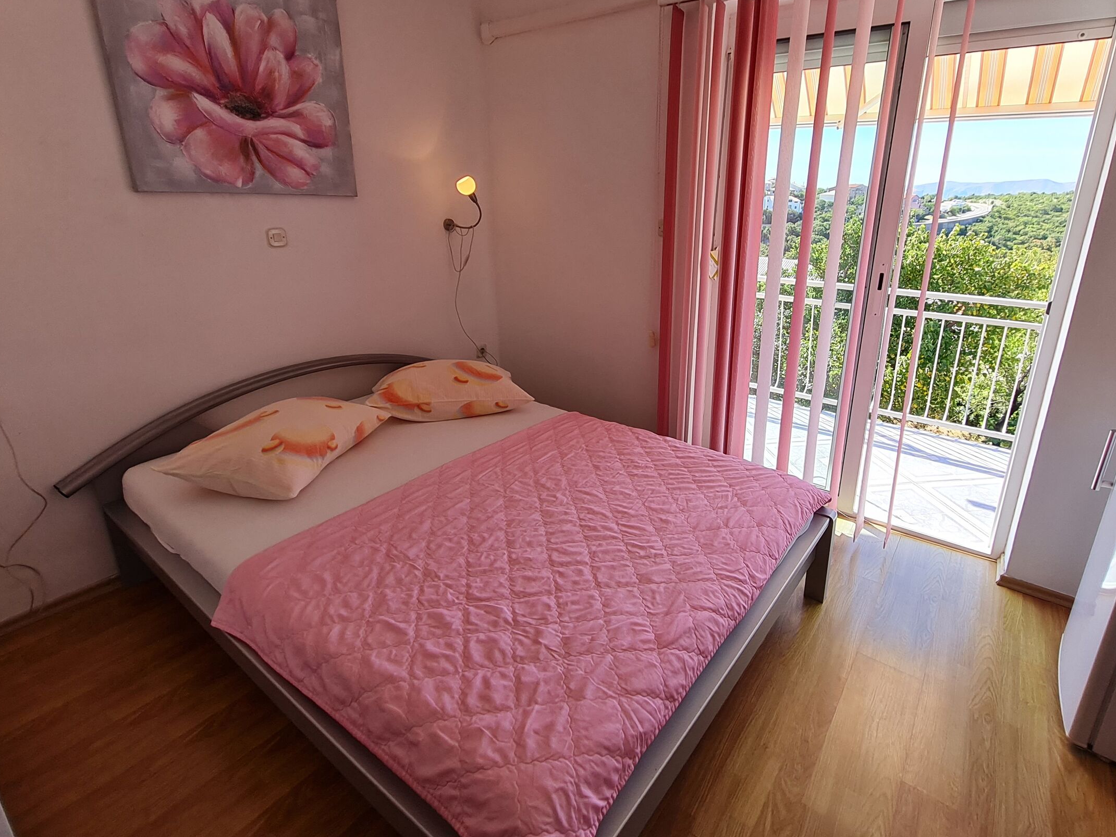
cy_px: 376
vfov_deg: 74.5
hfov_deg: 90.6
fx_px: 548
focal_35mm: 17
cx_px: 626
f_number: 2.2
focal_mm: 1.74
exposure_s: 1/174
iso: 50
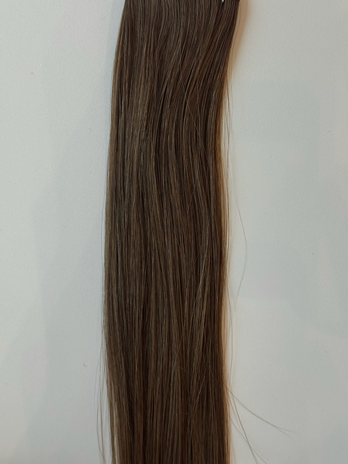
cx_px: 174
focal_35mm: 48
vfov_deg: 39.7
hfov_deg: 30.3
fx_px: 643
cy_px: 232
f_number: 1.78
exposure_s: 1/120
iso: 100
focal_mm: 6.76
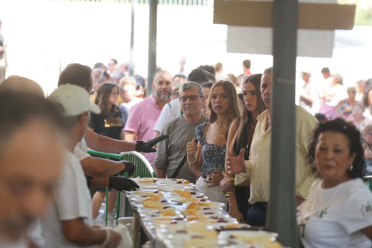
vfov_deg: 9.4
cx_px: 186
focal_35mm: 146
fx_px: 1508
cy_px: 124
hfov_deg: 14.1
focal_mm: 146
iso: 320
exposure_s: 1/200
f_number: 4
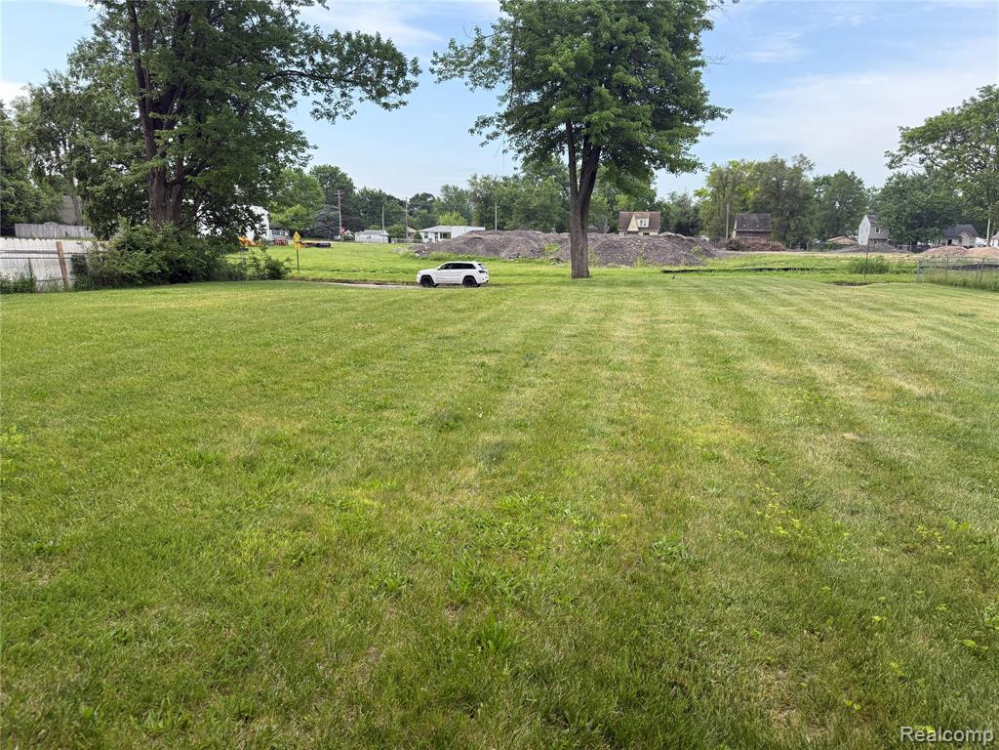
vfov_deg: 56.8
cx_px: 500
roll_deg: -1.6
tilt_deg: -9.7
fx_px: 693
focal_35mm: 24
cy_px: 375
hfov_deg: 71.6
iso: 100
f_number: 1.78
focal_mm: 6.76
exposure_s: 1/1211
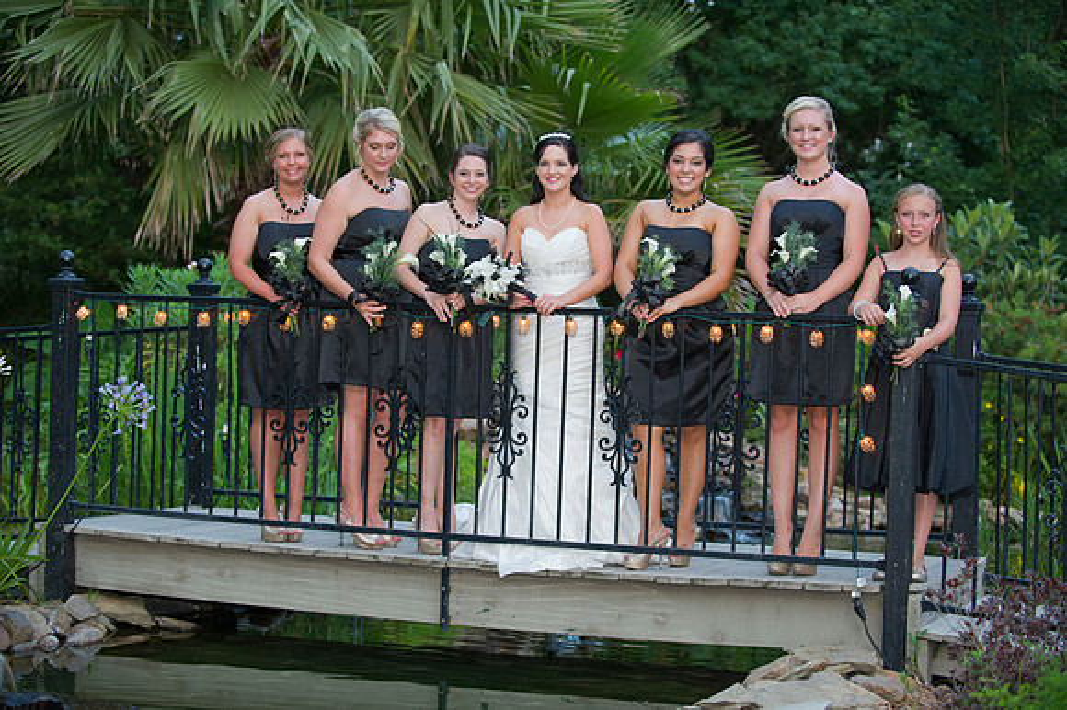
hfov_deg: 27.0
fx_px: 2222
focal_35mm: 75
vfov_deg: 18.2
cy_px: 355
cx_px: 534
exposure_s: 1/125
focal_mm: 75
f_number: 2.8
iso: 1250
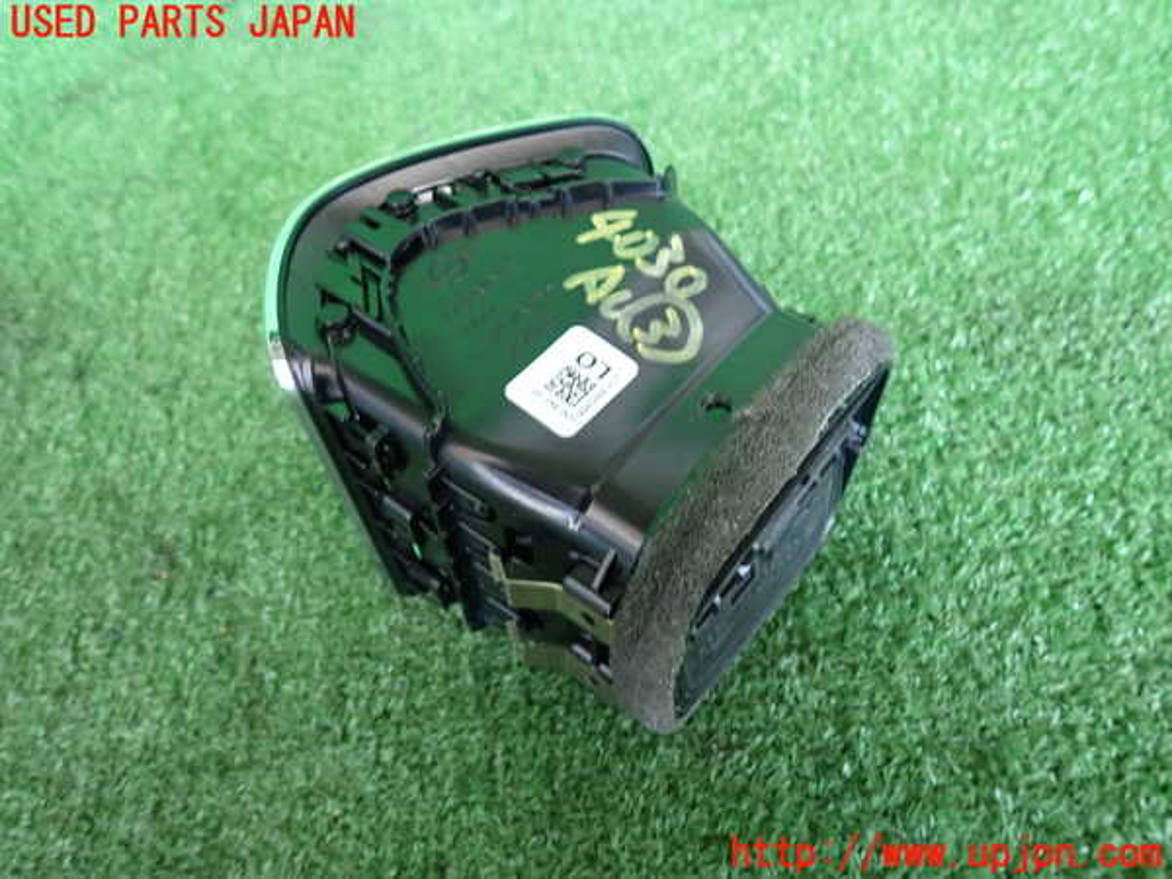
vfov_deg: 54.9
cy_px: 440
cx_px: 586
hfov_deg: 69.4
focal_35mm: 25
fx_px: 846
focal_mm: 4.5
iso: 320
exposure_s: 1/30
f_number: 2
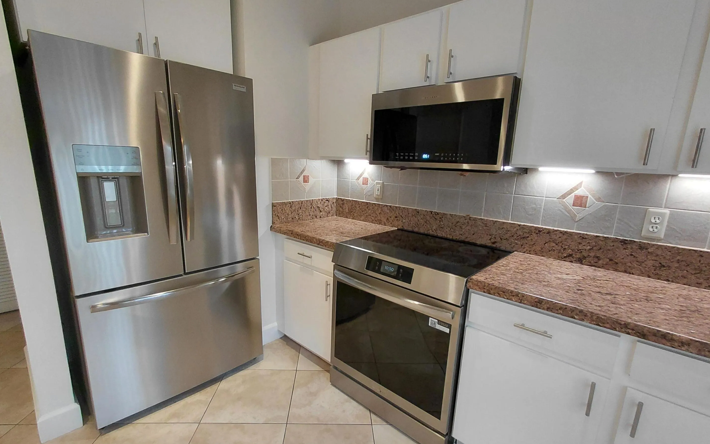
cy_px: 231
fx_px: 329
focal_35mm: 17
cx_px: 354
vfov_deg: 68.0
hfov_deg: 94.4
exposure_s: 1/60
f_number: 2.2
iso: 100
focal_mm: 1.64
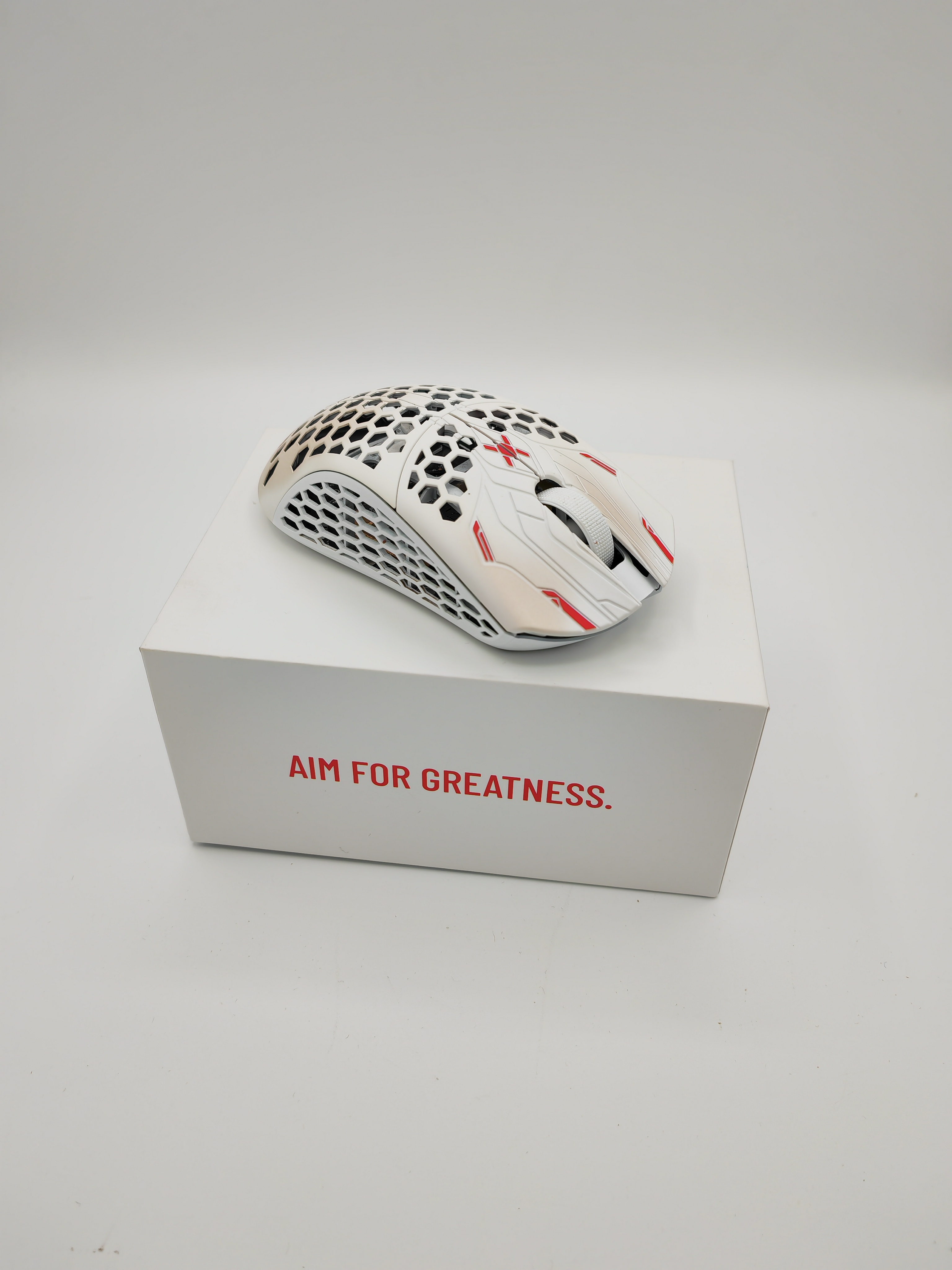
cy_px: 635
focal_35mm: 27
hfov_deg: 51.4
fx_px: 990
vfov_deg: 65.3
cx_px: 476
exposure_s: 1/1000
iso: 50
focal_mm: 5.53
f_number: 1.8
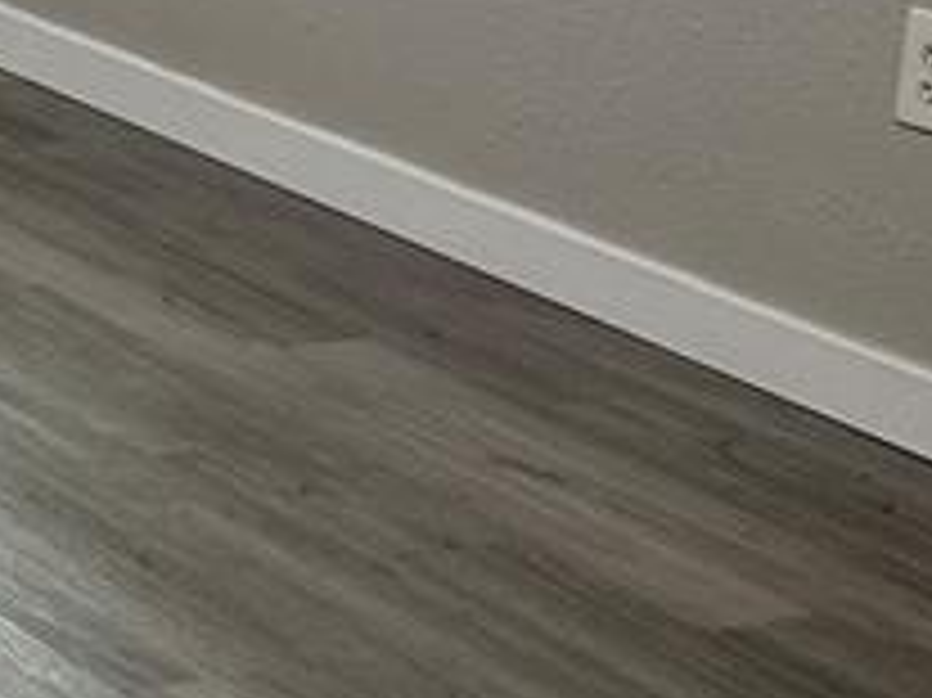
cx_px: -1063
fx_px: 3202
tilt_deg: -9.9
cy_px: -279
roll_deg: -1.5
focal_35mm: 119
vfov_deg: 12.0
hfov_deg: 13.6
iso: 160
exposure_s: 1/60
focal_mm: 6.86
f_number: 1.78
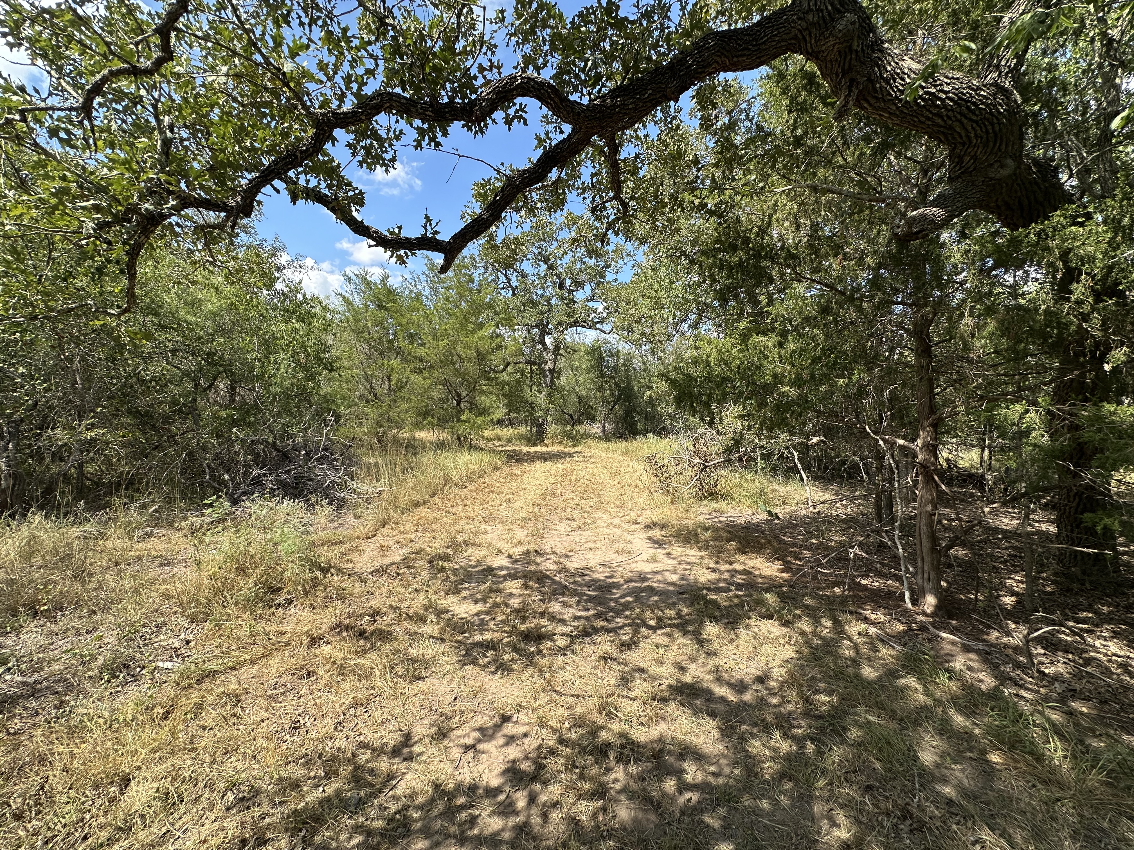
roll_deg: -0.1
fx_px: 459
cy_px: 425
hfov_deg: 102.1
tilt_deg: -2.3
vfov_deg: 85.7
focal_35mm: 14
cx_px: 567
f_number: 2.2
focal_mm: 2.22
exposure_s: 1/1033
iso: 40
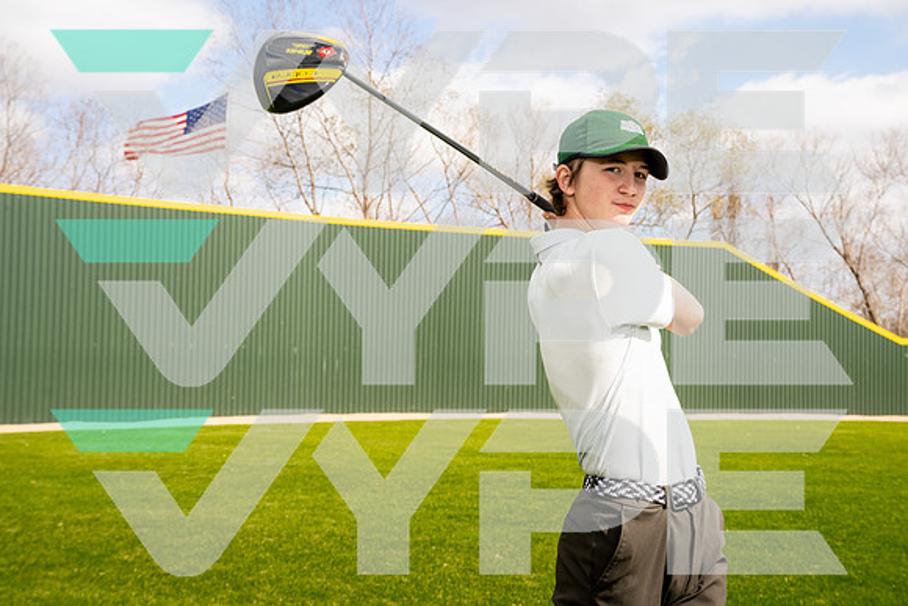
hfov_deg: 43.3
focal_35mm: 45
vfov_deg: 29.7
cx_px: 468
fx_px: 1144
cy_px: 312
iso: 100
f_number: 8
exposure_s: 1/125
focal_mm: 44
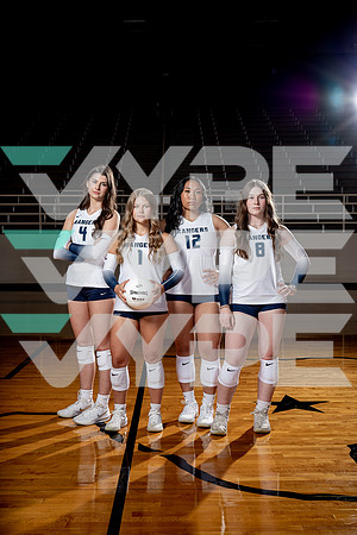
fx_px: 684
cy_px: 268
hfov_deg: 29.2
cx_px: 178
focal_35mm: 46
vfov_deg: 42.7
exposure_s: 1/250
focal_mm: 46
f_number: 8
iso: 100
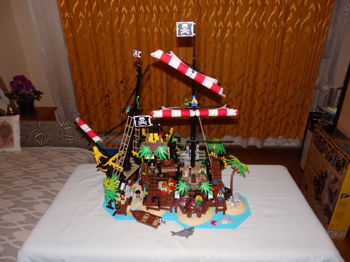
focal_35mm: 25
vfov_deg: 54.9
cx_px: 175
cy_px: 131
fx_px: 253
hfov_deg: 69.4
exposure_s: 1/30
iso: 400
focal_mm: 4.5
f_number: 8.7
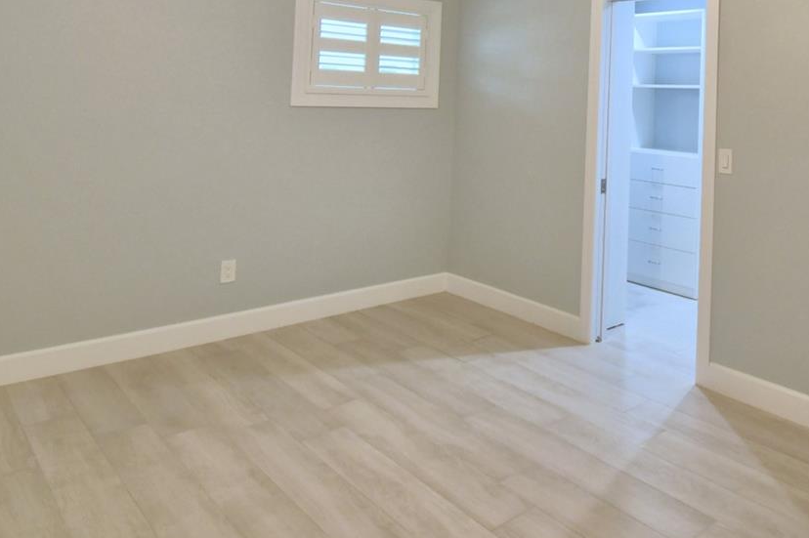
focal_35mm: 29
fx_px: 651
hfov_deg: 60.3
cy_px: 82
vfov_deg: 42.2
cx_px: 605
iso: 400
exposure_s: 1/40
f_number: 4.5
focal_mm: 10
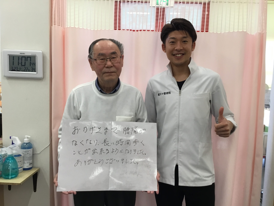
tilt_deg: -5.1
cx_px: 137
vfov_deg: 45.4
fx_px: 245
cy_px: 103
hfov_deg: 58.4
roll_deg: -1.2
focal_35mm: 31
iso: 32
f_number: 2.4
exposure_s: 1/40
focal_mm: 3.3
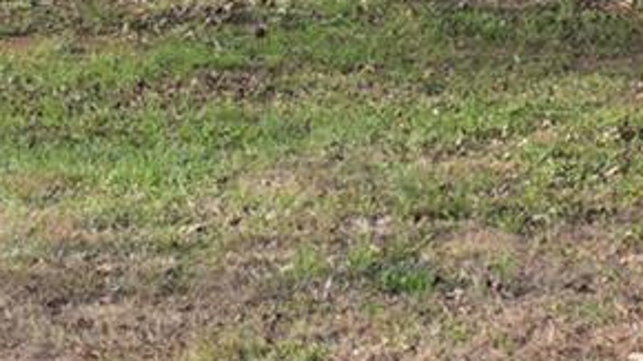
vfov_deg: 8.2
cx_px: 455
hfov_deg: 14.9
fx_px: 2455
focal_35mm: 144
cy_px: -218
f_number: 8
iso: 400
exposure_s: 1/250
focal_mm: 26
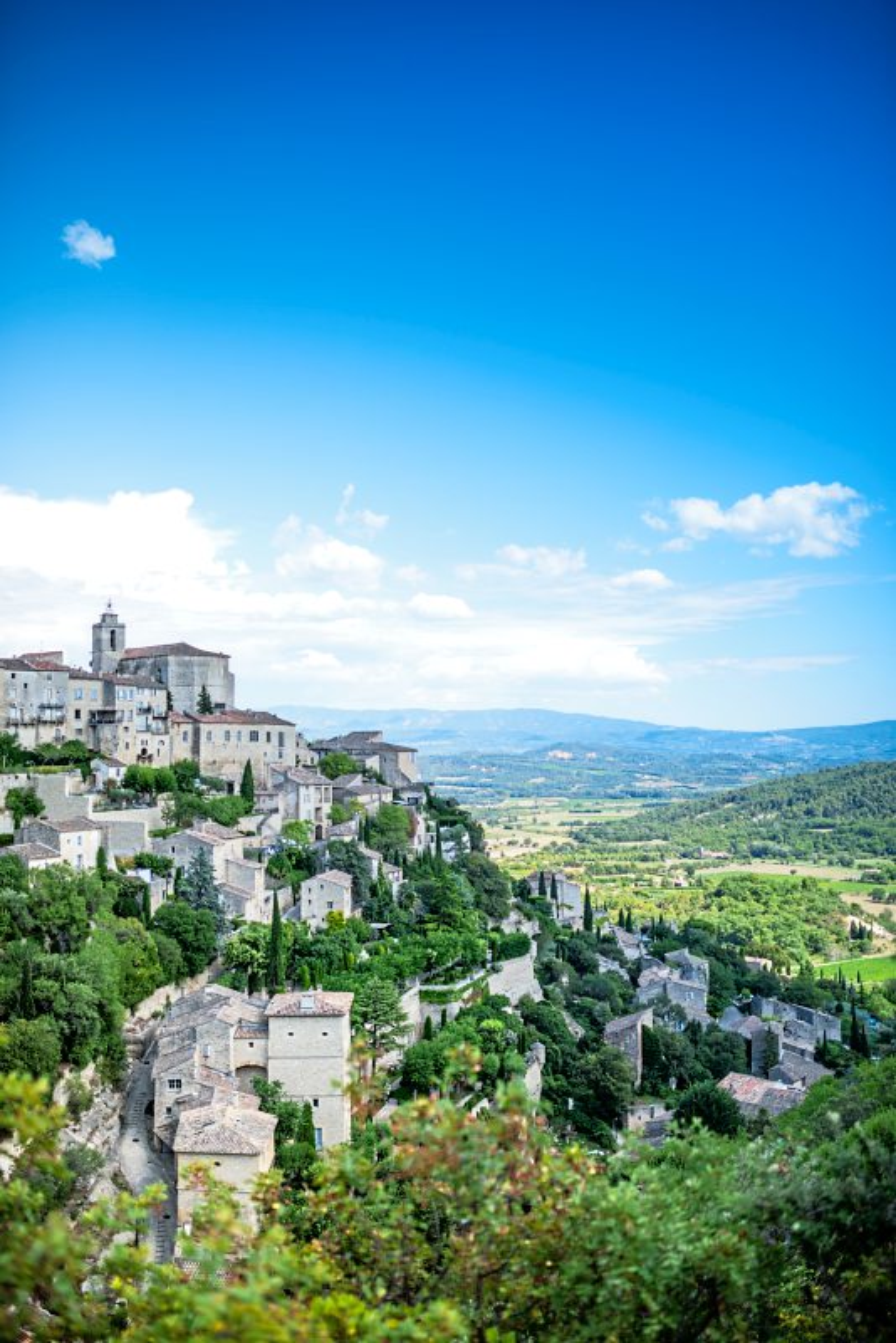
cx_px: 448
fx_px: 1305
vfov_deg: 54.4
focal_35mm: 35
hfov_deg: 37.9
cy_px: 672
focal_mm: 35
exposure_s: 1/8000
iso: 100
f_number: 1.4
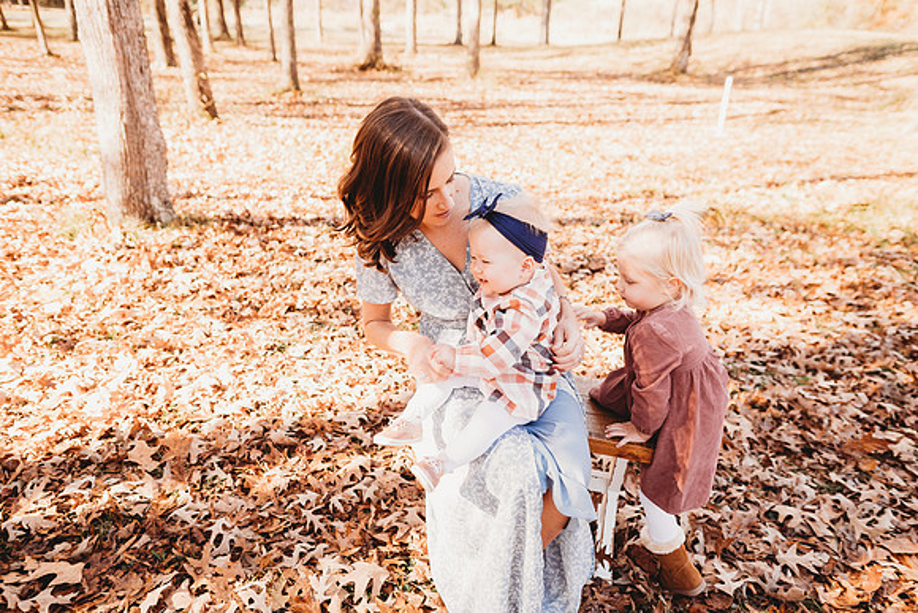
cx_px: 459
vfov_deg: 53.2
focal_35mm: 24
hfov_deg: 73.7
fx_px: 612
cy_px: 306
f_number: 2.8
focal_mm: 24
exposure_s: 1/160
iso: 100
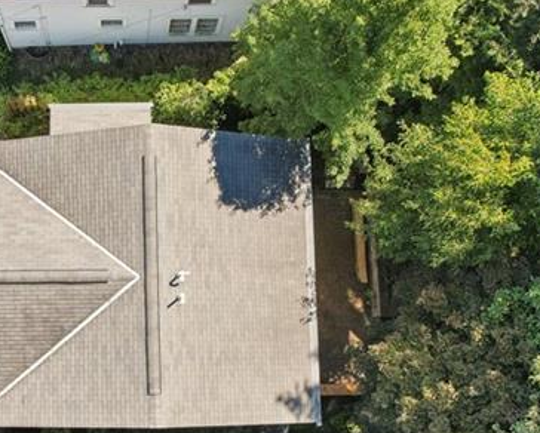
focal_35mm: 58
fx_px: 928
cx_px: 110
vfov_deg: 26.2
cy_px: 265
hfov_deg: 31.6
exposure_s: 1/640
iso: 110
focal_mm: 8.4
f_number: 2.8
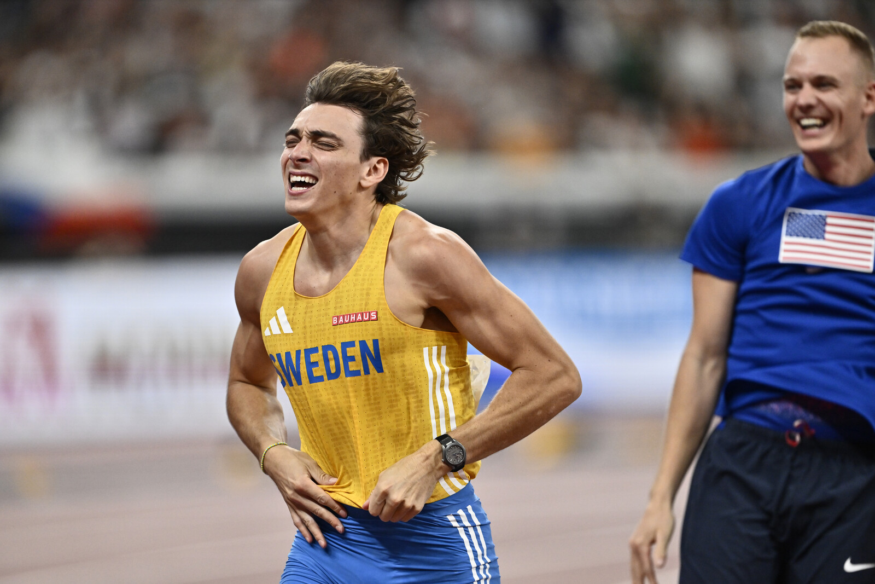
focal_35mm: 400
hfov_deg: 5.2
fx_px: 9722
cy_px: 292
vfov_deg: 3.4
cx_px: 438
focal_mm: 400
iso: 2000
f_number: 2.8
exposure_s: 1/6400
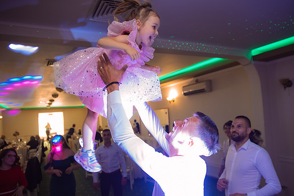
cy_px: 101
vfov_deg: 47.9
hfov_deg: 67.2
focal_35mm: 27
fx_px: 220
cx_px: 161
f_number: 2.8
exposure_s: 1/125
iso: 1250
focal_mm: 24
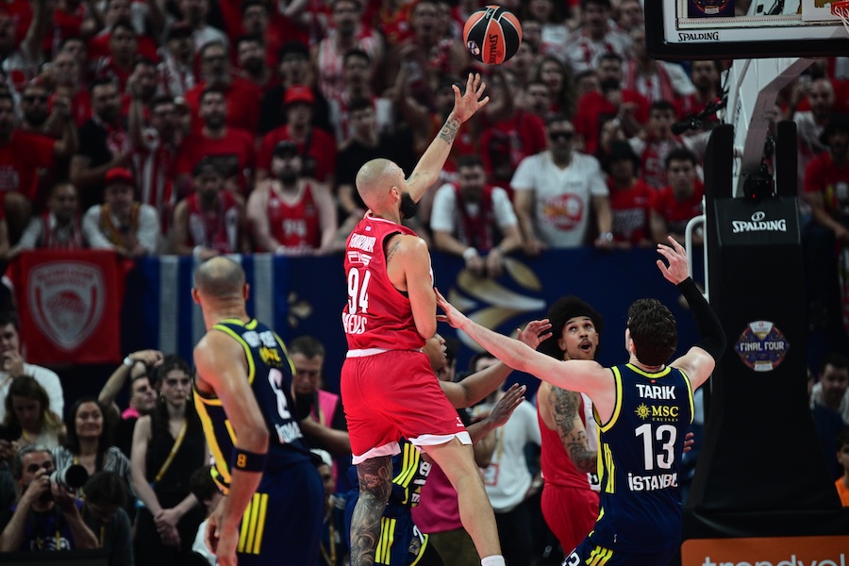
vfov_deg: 6.5
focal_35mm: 210
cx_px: 424
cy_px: 283
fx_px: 4952
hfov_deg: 9.8
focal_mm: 210
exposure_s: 1/800
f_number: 2.8
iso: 2500
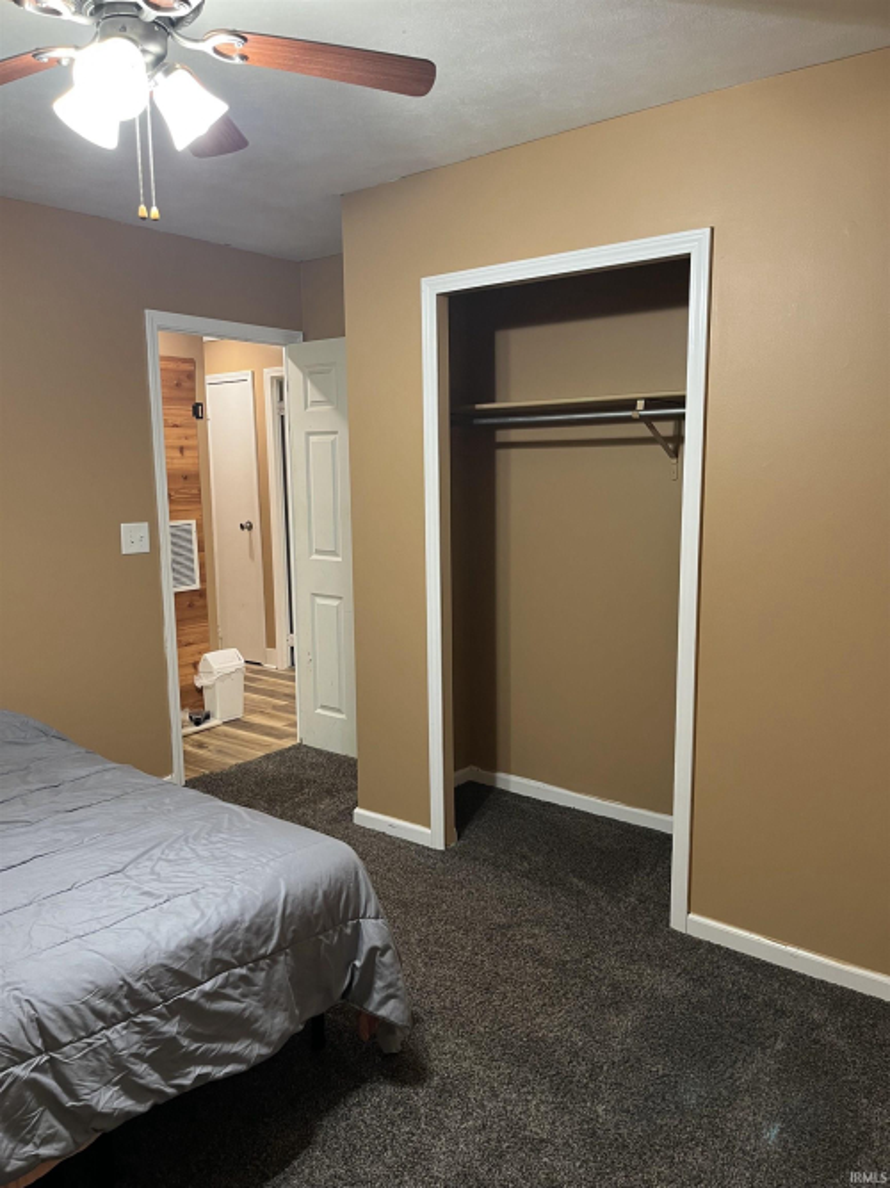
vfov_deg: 67.3
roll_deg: +0.5
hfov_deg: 53.0
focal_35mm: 26
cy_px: 594
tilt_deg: -8.6
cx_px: 445
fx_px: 892
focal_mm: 5.1
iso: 160
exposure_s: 1/60
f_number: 1.6
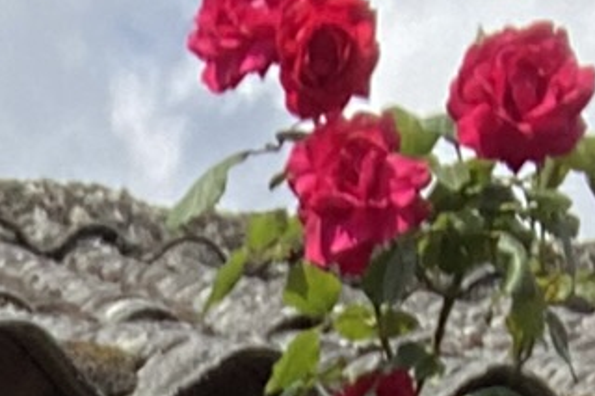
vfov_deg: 5.5
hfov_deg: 9.9
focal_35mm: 200
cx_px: -342
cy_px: 1815
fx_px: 3304
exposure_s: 1/1058
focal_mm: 2.71
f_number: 2.2
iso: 25
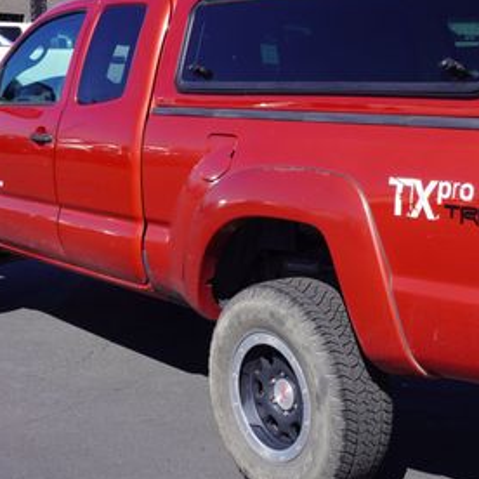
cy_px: 246
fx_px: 1018
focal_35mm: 65
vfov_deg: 26.5
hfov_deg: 26.2
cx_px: 344
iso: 100
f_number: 9
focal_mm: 22
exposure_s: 1/125
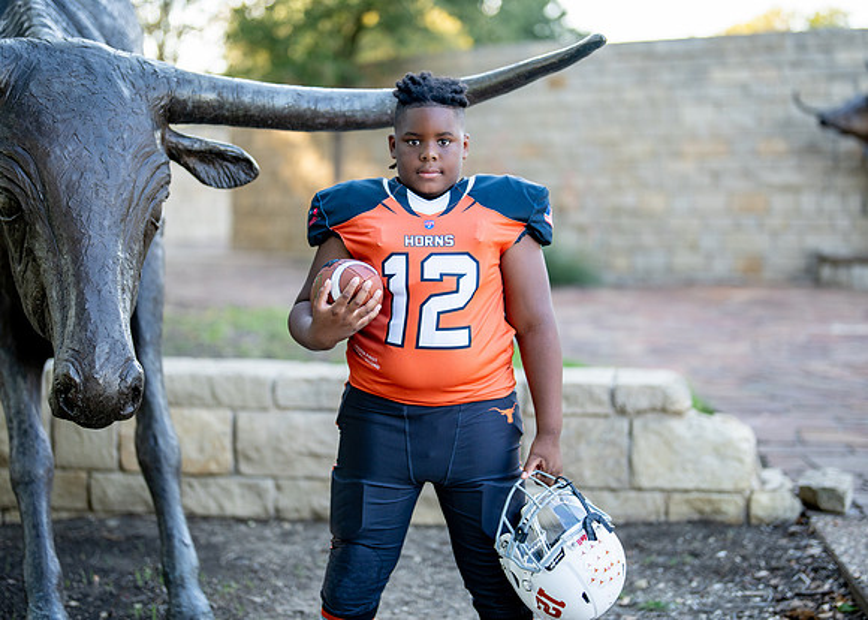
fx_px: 1438
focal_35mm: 58
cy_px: 292
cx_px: 420
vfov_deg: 24.3
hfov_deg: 33.6
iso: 200
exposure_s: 1/1000
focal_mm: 50
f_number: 1.2
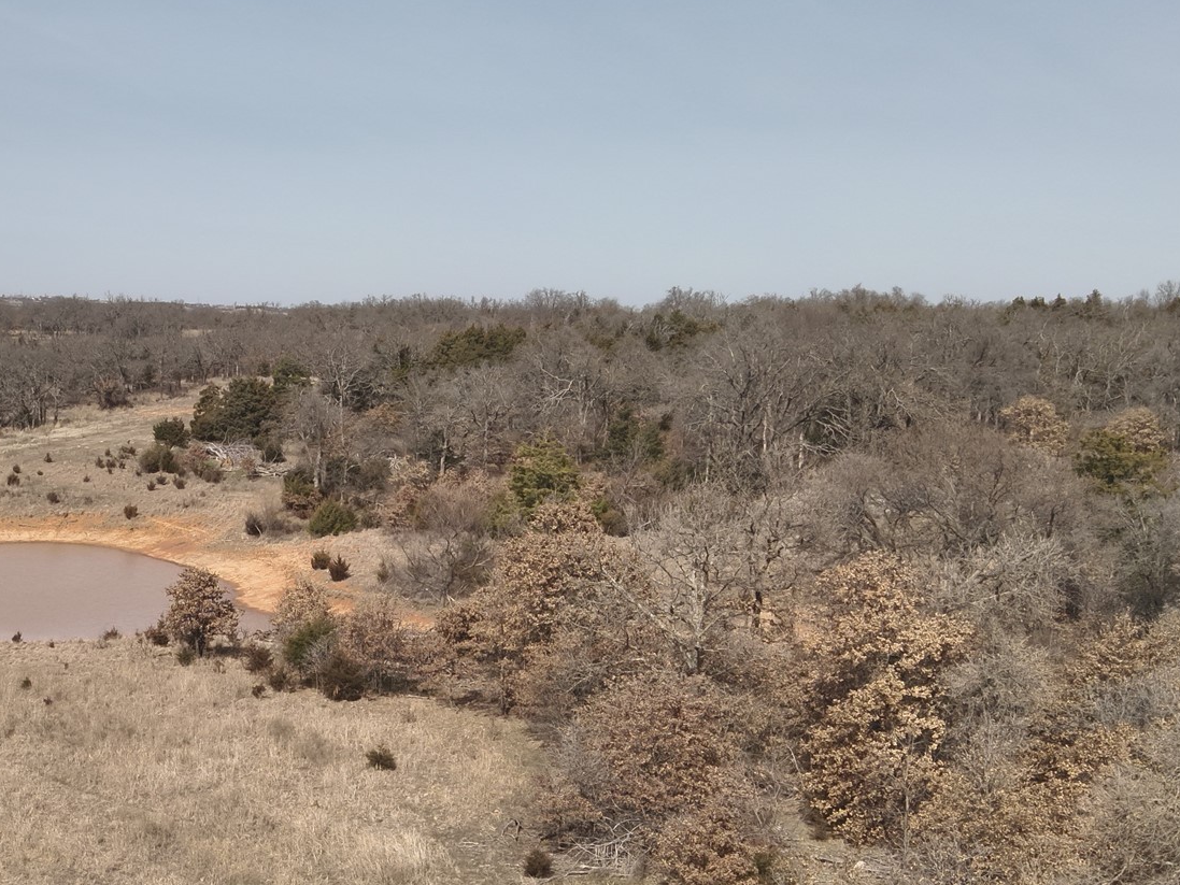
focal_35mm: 42
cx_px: 265
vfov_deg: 34.0
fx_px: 1432
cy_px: 610
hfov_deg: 43.1
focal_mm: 4.4
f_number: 2.8
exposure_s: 1/1000
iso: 100
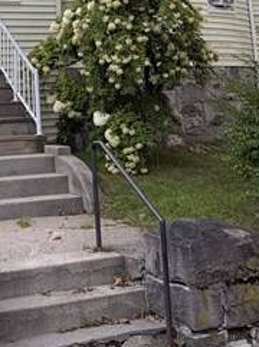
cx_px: 22
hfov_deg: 17.4
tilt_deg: +17.6
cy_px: -154
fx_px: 830
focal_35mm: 83
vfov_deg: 20.6
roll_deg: +2.8
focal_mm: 5.96
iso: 64
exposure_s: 1/187
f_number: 1.6
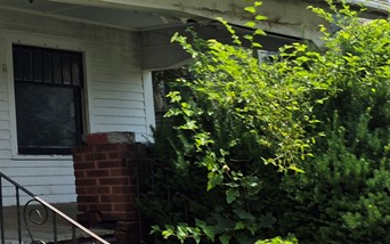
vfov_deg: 17.7
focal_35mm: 73
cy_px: 38
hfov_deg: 23.1
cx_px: -187
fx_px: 776
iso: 25
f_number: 1.8
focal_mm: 5.4
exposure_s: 1/1684
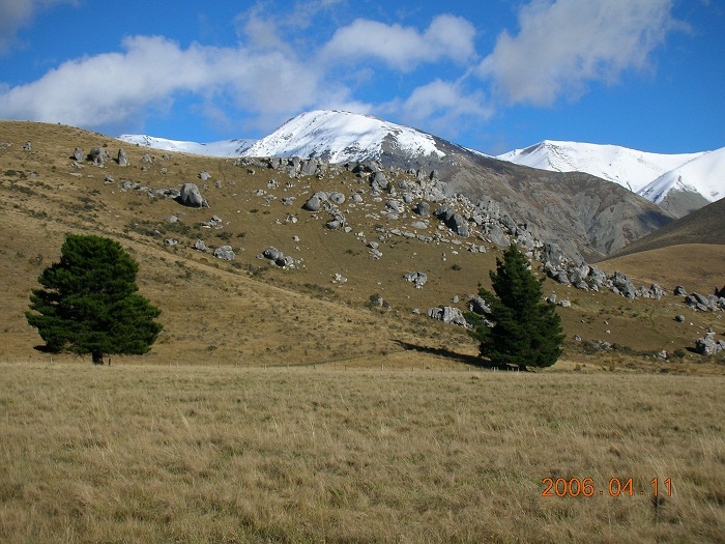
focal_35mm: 61
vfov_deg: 24.0
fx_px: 1278
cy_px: 272
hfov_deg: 31.7
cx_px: 362
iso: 50
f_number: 11.3
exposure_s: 1/91.4
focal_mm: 10.1
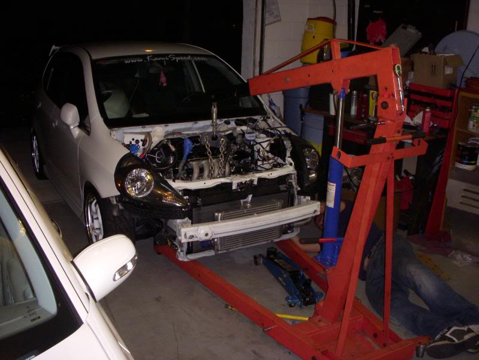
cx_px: 240
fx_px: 526
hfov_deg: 49.0
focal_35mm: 38
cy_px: 180
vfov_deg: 37.7
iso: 250
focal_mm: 6.3
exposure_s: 1/80
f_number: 3.3
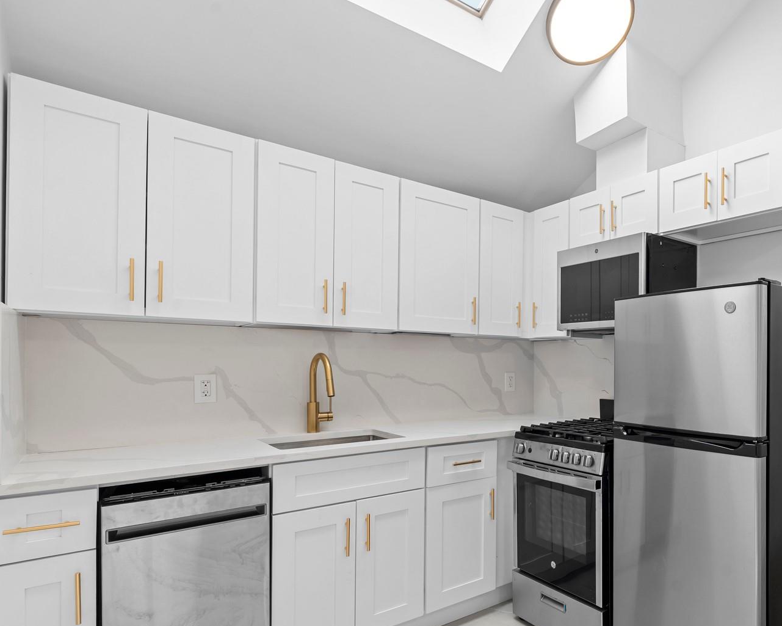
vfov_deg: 64.9
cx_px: 576
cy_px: 377
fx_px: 486
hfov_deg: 72.8
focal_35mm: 21
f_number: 9
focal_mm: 14
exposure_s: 1/8
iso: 320
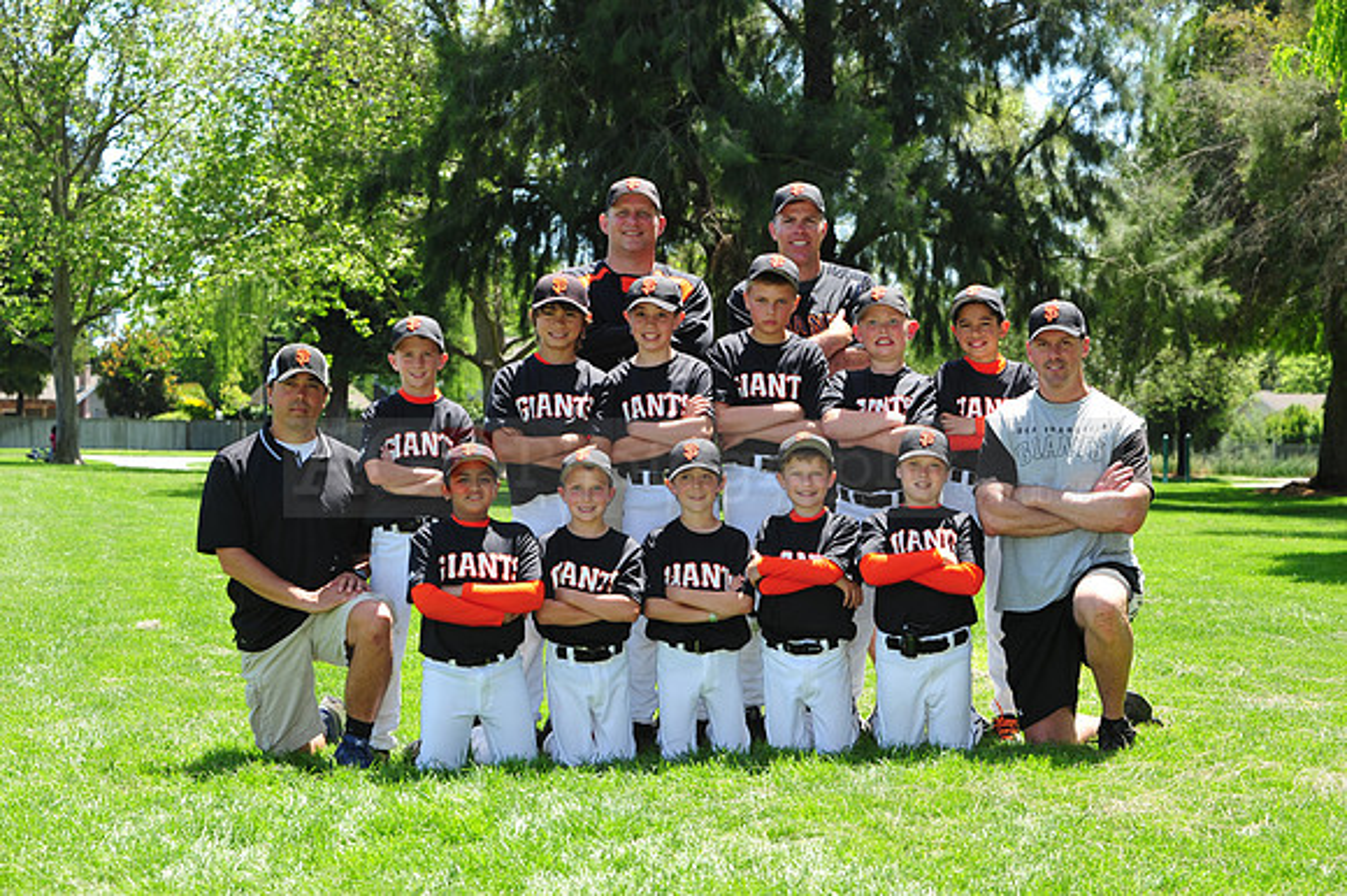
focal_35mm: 86
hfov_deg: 23.7
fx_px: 3216
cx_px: 674
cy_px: 448
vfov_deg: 15.9
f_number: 8
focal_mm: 86
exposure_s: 1/160
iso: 200
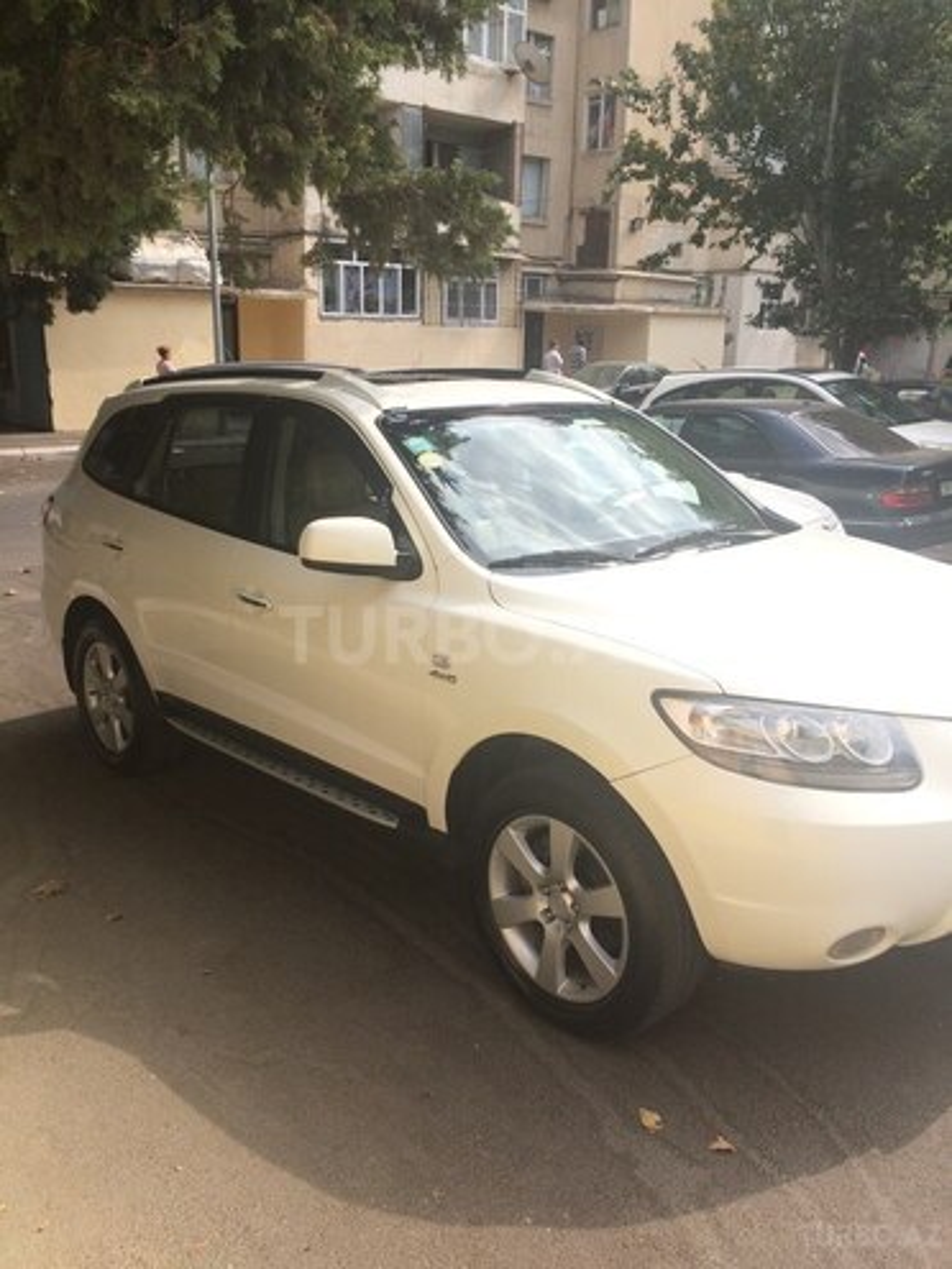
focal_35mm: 29
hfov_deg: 48.2
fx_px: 1063
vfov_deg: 61.7
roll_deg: -0.8
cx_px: 476
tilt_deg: -18.0
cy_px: 634
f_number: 2.2
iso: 32
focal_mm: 4.15
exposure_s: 1/720
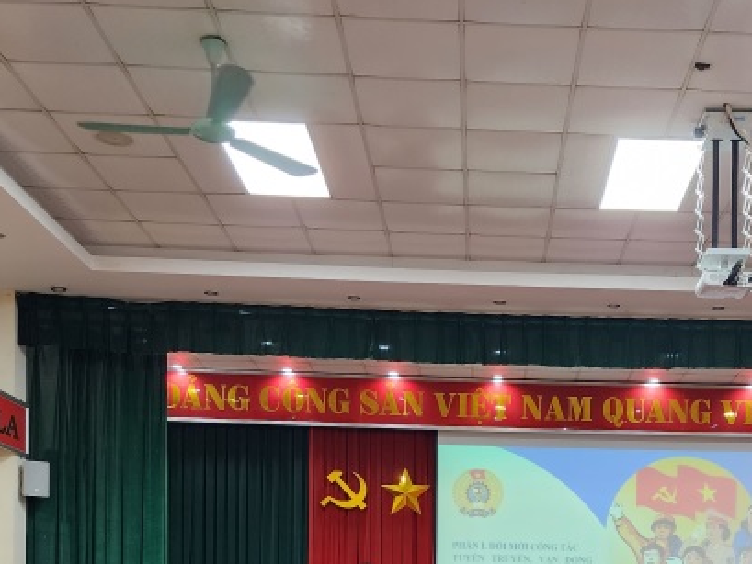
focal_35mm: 54
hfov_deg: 34.8
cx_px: 555
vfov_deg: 24.8
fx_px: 1173
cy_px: 650
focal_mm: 6.4
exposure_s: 1/100
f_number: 1.8
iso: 250
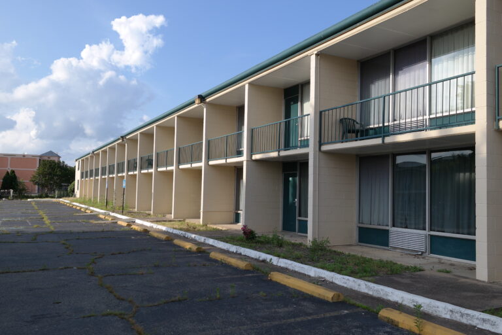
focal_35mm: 30
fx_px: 418
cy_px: 168
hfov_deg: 61.9
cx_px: 251
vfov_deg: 43.6
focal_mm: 20
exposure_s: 1/250
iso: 100
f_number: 5.6
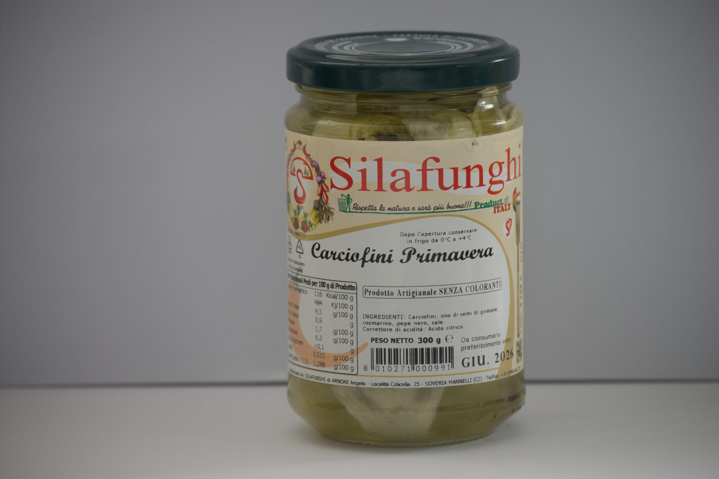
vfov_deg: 4.7
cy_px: 240
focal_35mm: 292
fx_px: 5839
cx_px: 360
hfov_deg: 7.0
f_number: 5.6
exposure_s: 1/5
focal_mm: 195
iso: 100
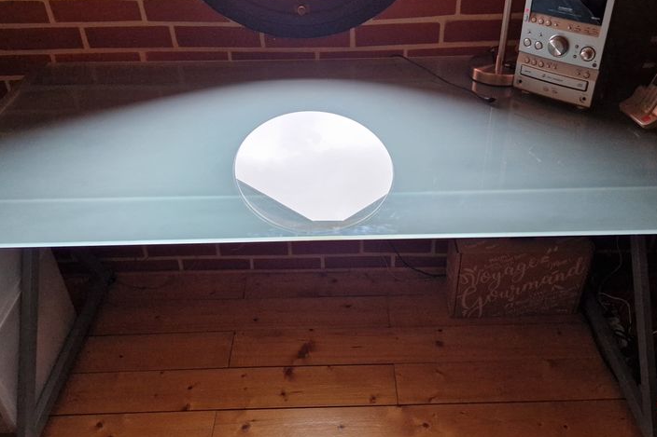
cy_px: 209
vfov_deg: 38.9
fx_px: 620
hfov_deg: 55.8
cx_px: 346
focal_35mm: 34
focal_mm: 5.4
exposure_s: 1/100
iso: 320
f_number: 1.8
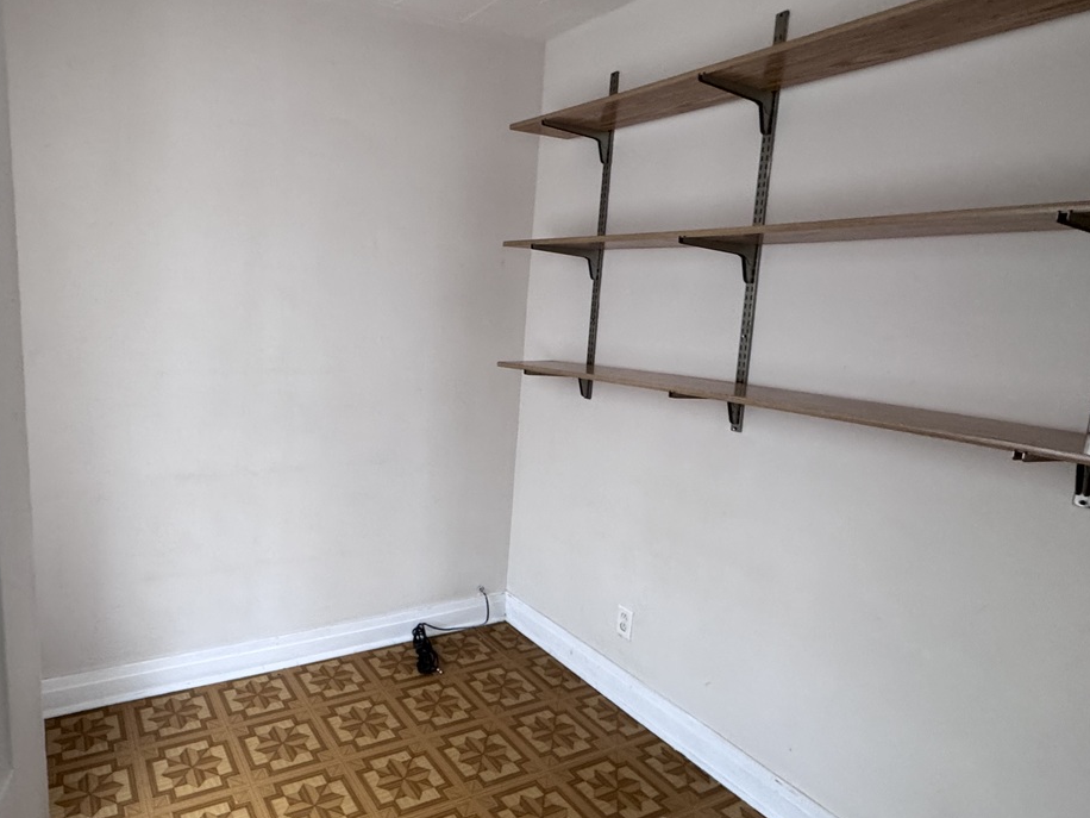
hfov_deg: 74.3
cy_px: 408
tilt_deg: -5.5
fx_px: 693
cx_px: 372
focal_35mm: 22
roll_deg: +0.8
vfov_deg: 61.1
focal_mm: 2.22
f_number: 2.2
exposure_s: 1/99
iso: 320
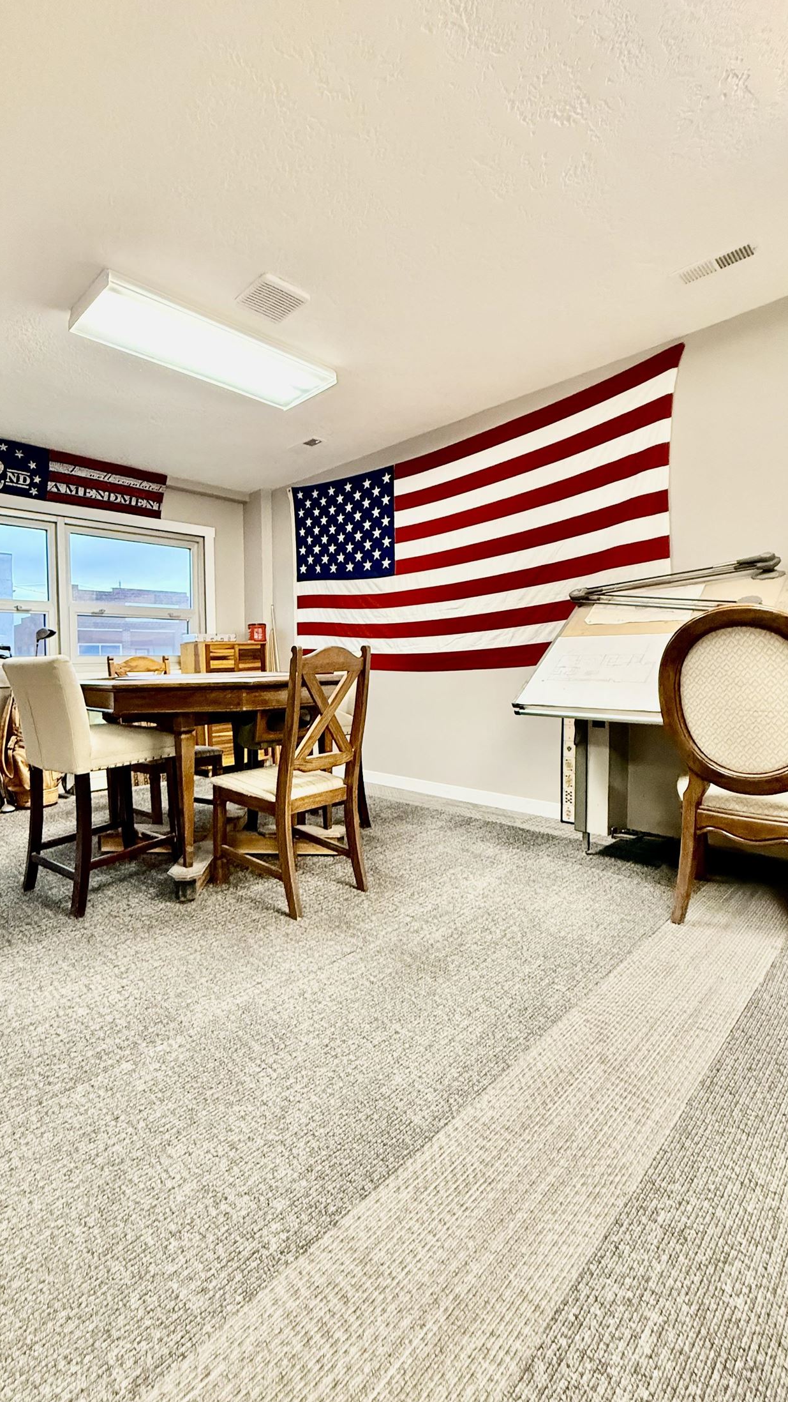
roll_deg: +1.1
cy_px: 679
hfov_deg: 66.2
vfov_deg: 99.3
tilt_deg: -1.1
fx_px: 594
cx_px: 303
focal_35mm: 16
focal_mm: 2.22
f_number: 2.2
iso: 640
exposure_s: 1/60
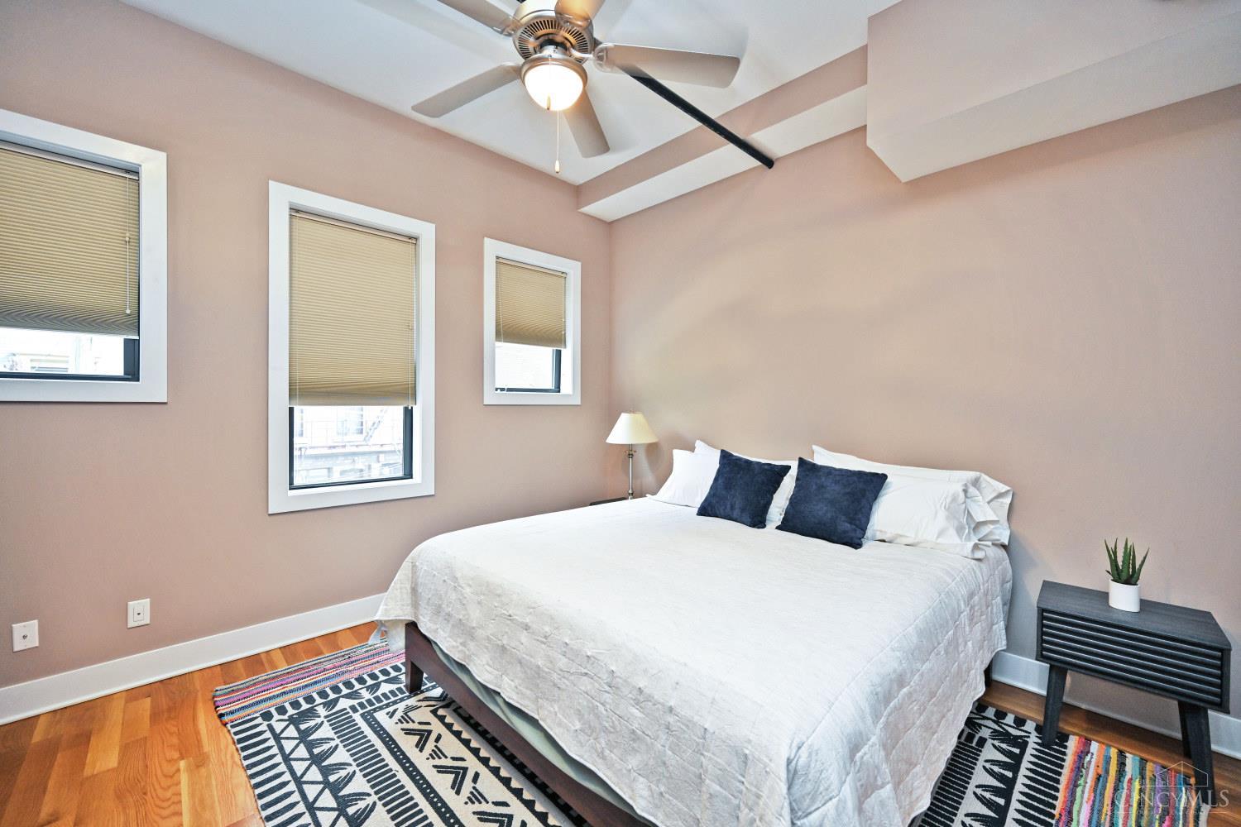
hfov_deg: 104.3
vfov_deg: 81.2
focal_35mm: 14
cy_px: 414
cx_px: 620
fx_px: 483
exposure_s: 1/60
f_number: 4
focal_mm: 14
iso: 320
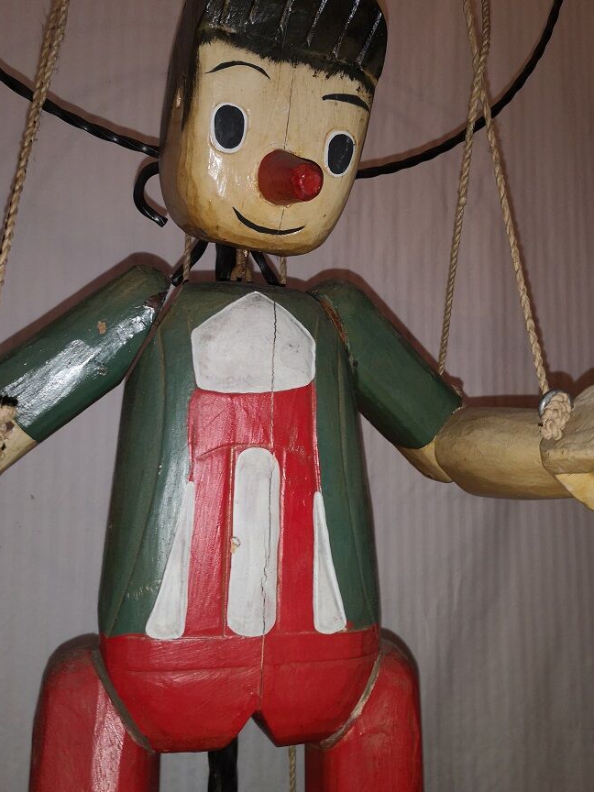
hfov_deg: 45.4
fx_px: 709
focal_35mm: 31
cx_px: 308
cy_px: 411
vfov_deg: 58.3
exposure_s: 1/50
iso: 80
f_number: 1.8
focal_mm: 3.95
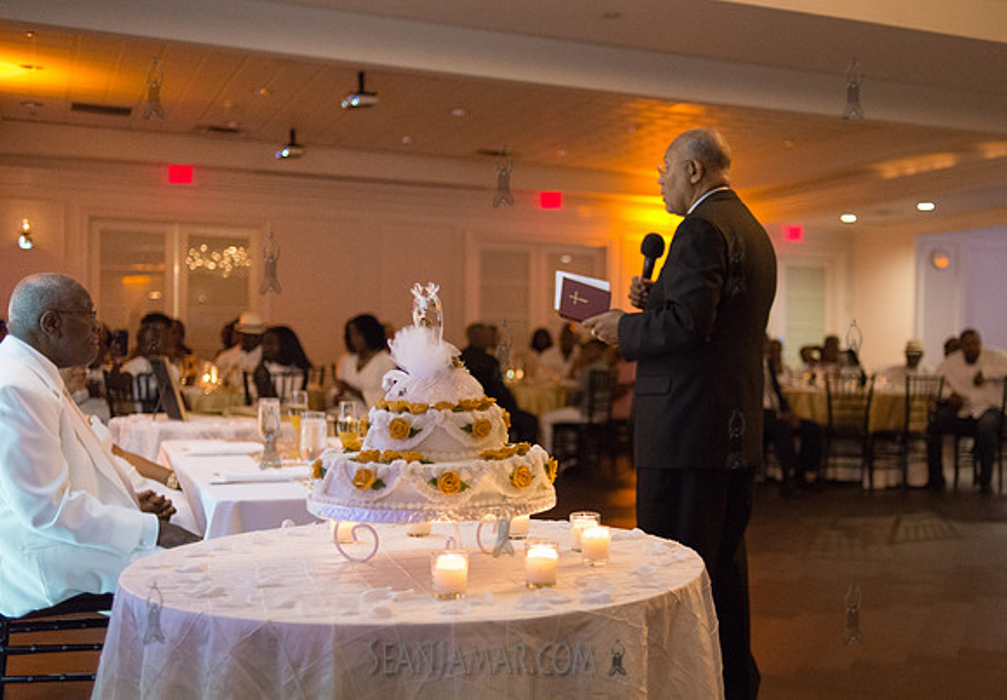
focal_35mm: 43
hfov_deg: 44.6
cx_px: 626
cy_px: 375
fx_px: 1216
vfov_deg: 32.1
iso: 4000
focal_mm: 35
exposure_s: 1/160
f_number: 2
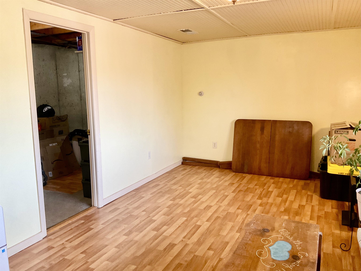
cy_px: 136
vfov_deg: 48.2
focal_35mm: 29
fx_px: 302
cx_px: 180
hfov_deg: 61.7
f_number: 1.8
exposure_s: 1/60
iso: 100
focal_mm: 3
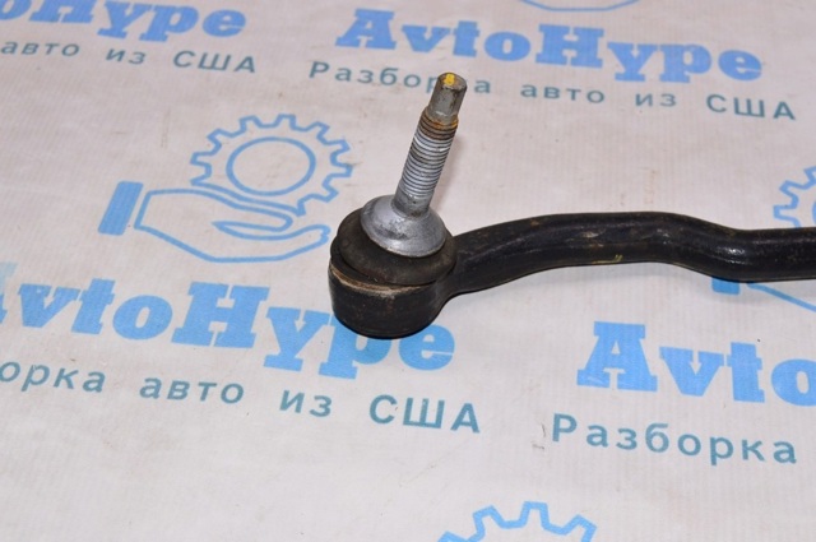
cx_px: 408
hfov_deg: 35.1
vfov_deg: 23.7
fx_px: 1290
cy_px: 271
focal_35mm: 57
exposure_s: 1/200
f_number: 8
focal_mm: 38
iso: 1600
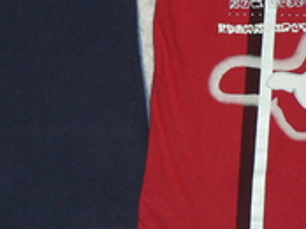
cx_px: 155
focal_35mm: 114
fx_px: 1006
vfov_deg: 12.7
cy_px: -31
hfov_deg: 17.3
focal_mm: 6
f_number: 2.8
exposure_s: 1/60
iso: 100
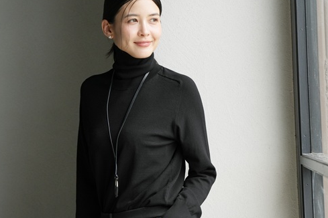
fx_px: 1421
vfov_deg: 8.8
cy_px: 131
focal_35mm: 156
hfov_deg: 13.2
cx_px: 191
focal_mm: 105
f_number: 8
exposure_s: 1/320
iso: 1000
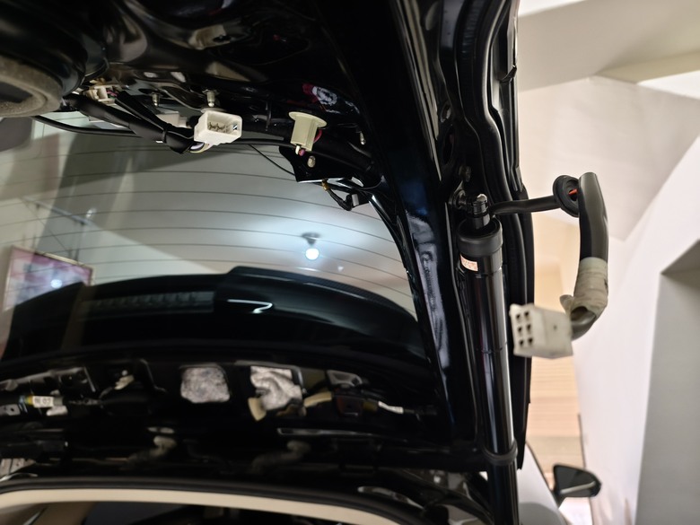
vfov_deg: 58.9
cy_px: 262
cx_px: 350
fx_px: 465
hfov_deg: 73.9
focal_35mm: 23
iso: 1250
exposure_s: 1/24
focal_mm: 6.45
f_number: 1.62
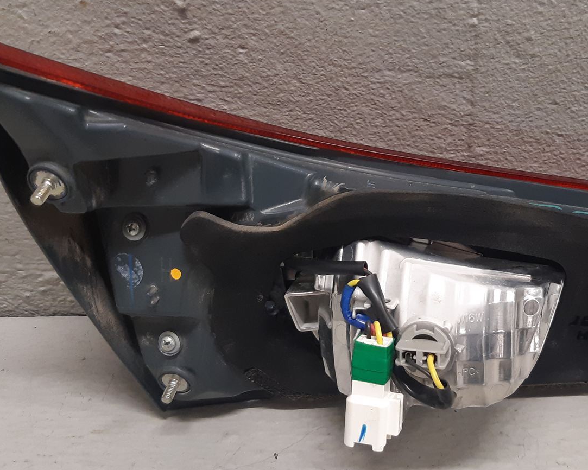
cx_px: 354
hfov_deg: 38.6
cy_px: 204
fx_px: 835
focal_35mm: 48
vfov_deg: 31.4
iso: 160
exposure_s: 1/50
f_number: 1.7
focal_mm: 3.93
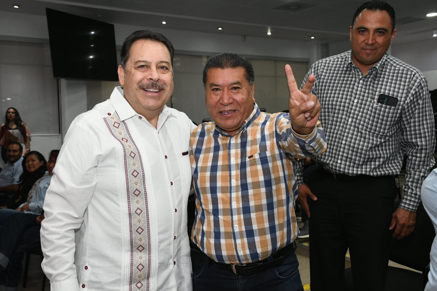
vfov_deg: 33.4
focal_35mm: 40
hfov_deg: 48.5
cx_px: 218
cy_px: 146
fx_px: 486
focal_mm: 27
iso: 2000
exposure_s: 1/125
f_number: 6.3
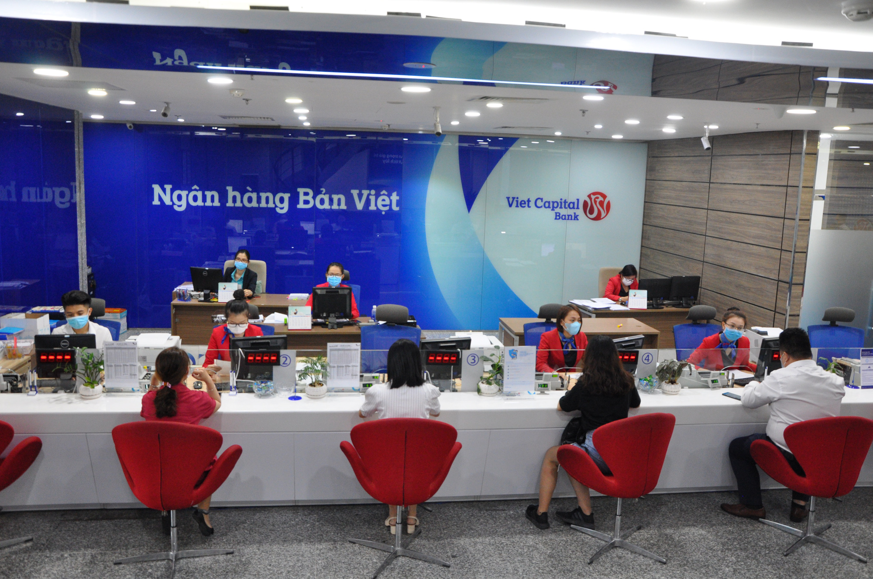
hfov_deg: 59.6
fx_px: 763
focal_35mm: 32
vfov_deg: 41.6
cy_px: 290
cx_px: 436
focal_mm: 21
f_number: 7.1
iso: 1250
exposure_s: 1/50
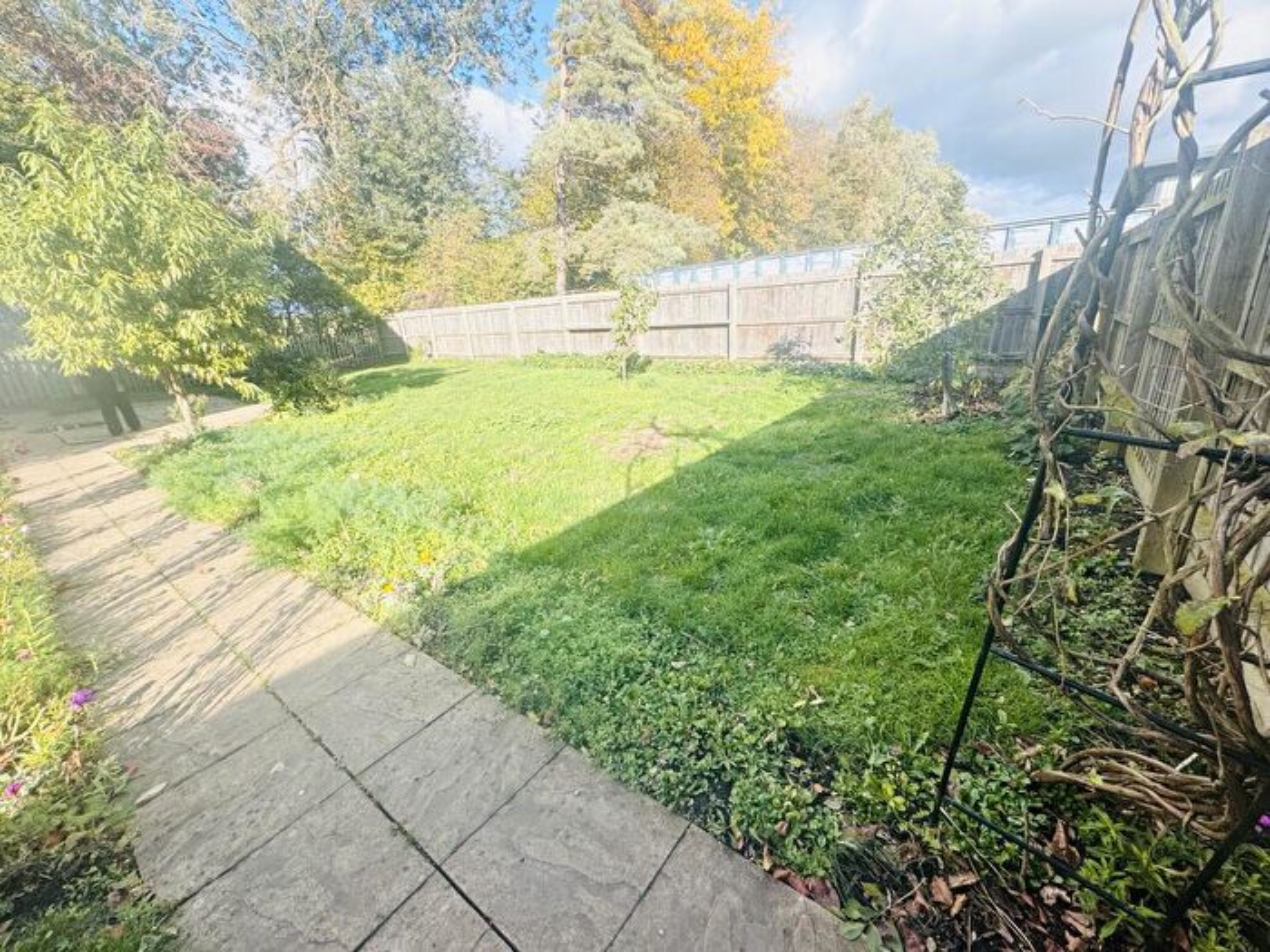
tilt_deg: -18.1
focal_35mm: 14
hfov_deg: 102.1
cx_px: 635
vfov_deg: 85.7
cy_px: 476
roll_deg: +4.2
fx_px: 514
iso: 40
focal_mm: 2.22
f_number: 2.2
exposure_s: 1/720
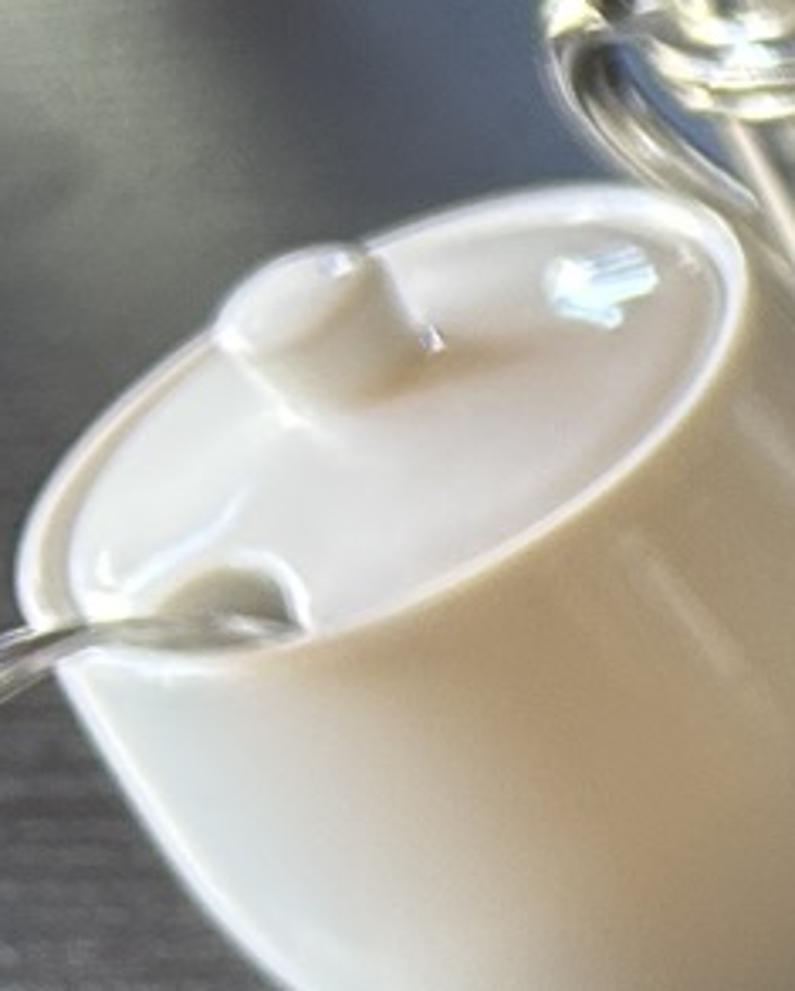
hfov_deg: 6.7
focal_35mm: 173
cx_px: 3315
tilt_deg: -45.6
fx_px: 5080
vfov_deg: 10.9
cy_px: 1275
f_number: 1.5
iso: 100
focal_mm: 5.7
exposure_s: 1/60
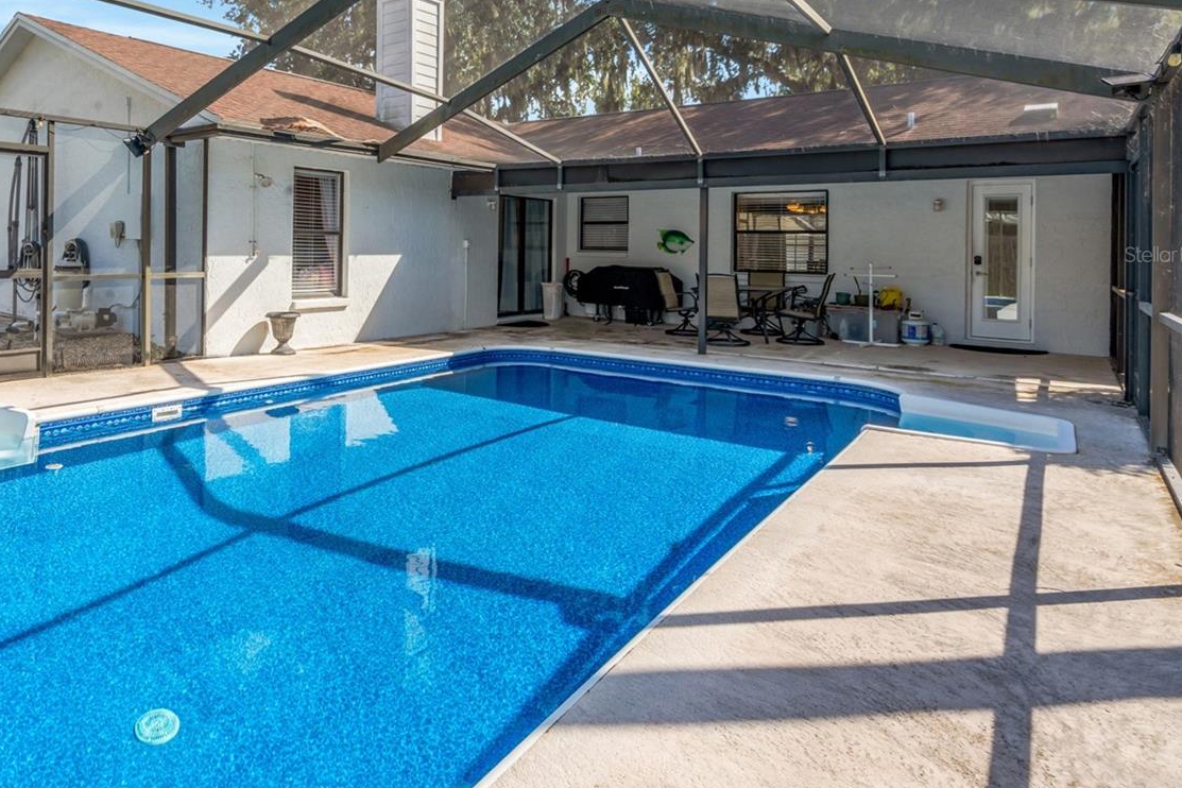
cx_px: 370
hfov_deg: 73.2
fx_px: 755
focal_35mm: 23
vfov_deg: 53.9
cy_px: 254
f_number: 16
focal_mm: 16
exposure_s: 1/45
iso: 100
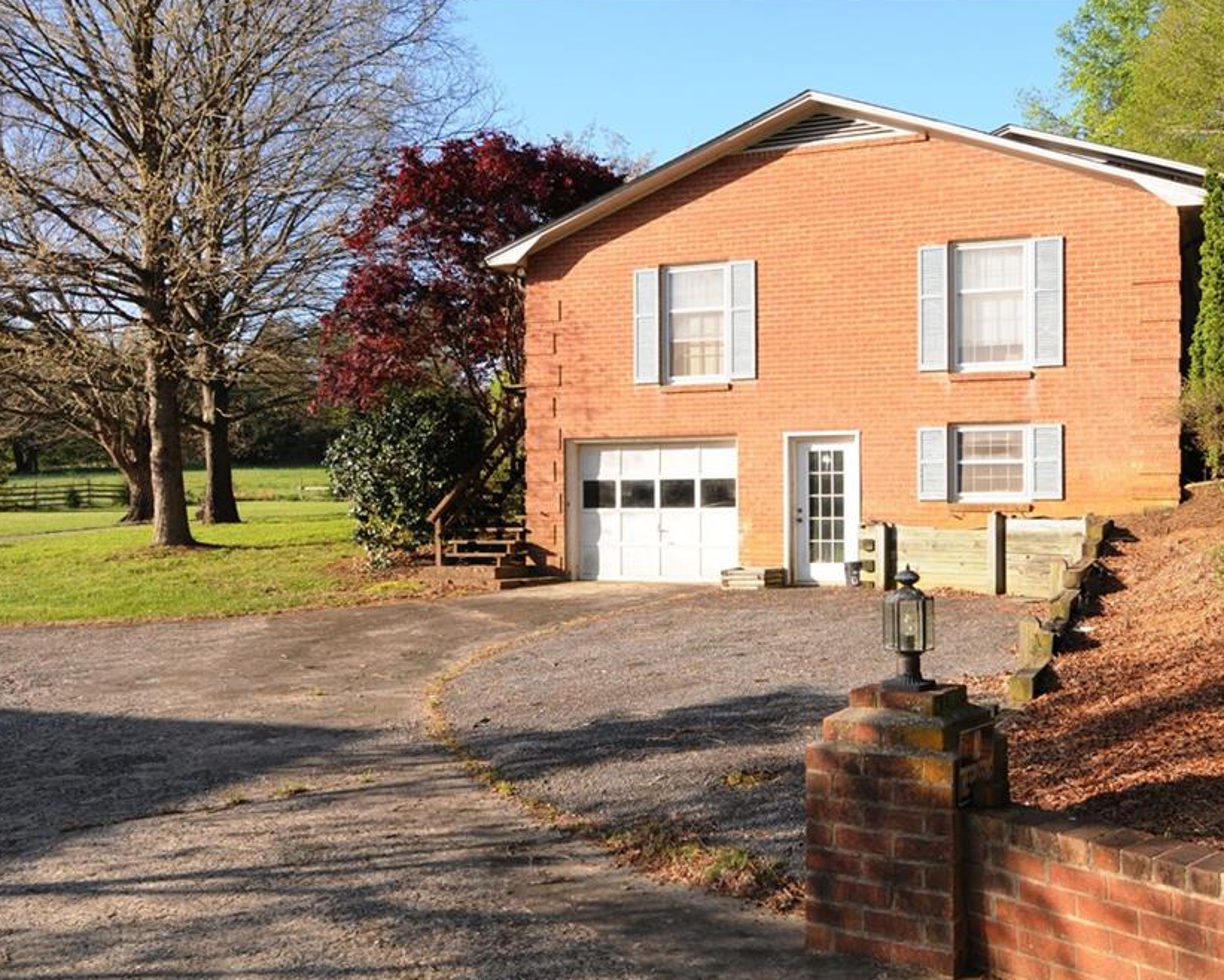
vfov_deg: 42.2
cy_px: 497
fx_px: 1268
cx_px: 753
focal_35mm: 35
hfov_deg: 51.1
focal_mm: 20
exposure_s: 1/250
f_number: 7.1
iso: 200
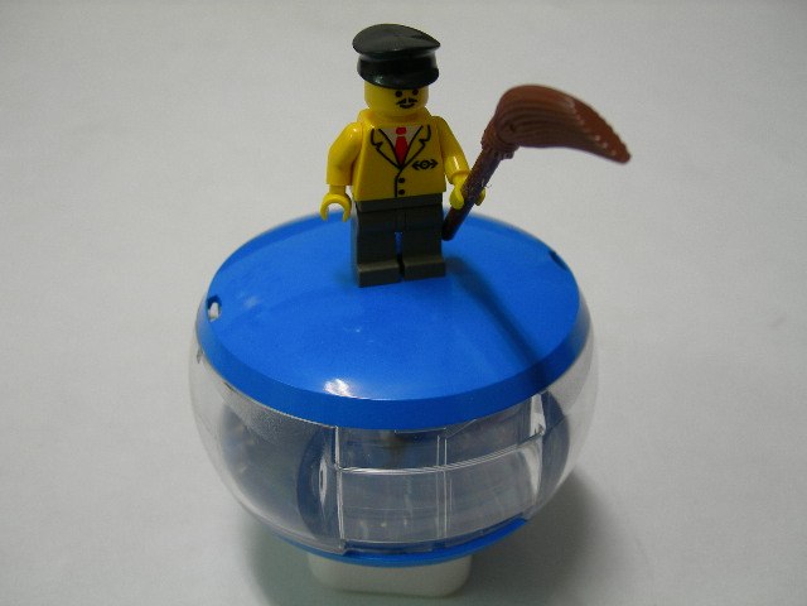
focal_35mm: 41
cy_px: 303
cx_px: 404
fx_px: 956
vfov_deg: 35.1
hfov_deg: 45.8
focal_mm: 8.5
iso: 50
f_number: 2.9
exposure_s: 1/9.7
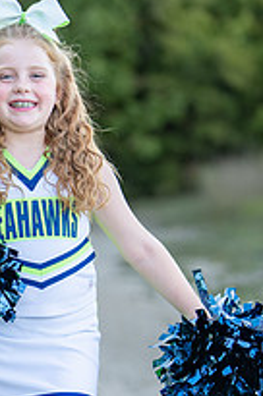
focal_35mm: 198
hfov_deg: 6.9
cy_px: 300
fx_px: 2177
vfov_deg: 10.4
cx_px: 14
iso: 100
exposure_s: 1/800
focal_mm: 50
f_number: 1.2
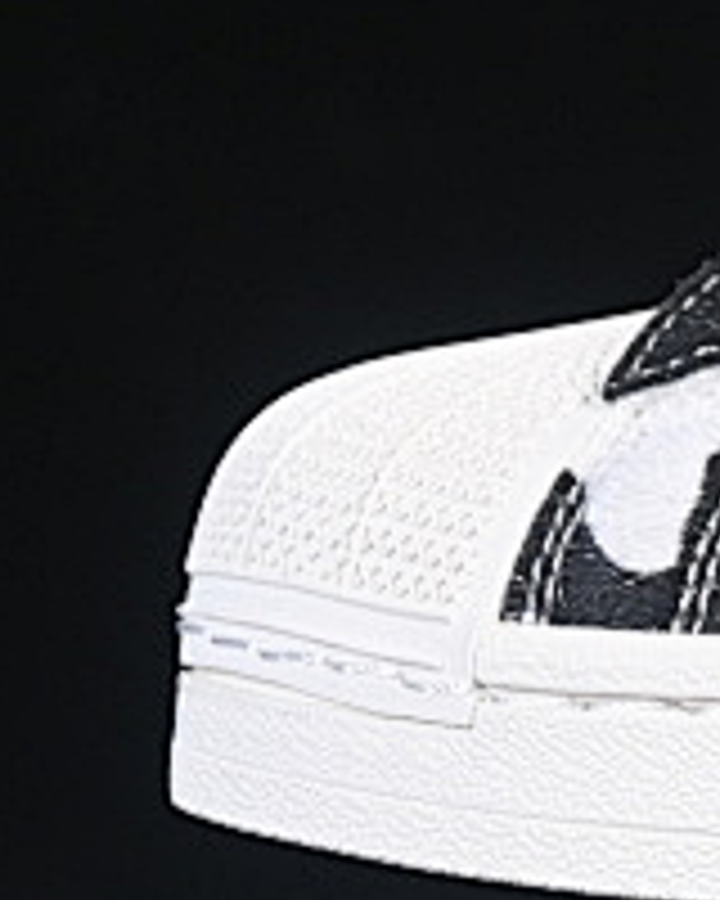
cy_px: -50
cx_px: 1683
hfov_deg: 4.0
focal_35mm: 380
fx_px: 10122
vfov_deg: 5.1
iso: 160
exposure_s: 1/60
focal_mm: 50
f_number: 6.3
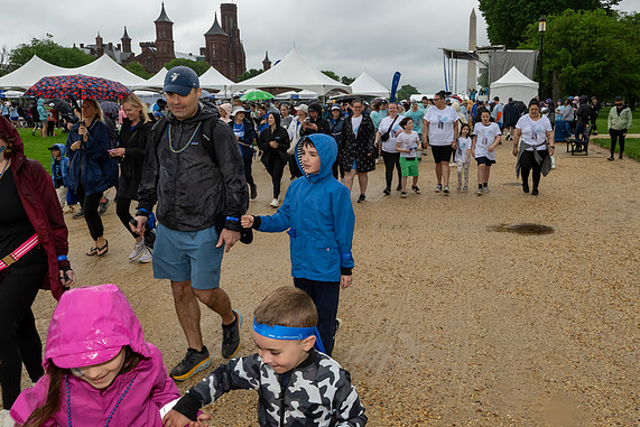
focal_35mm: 31
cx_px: 362
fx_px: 551
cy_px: 186
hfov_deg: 60.1
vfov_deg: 42.3
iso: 720
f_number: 10
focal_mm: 18
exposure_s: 1/250
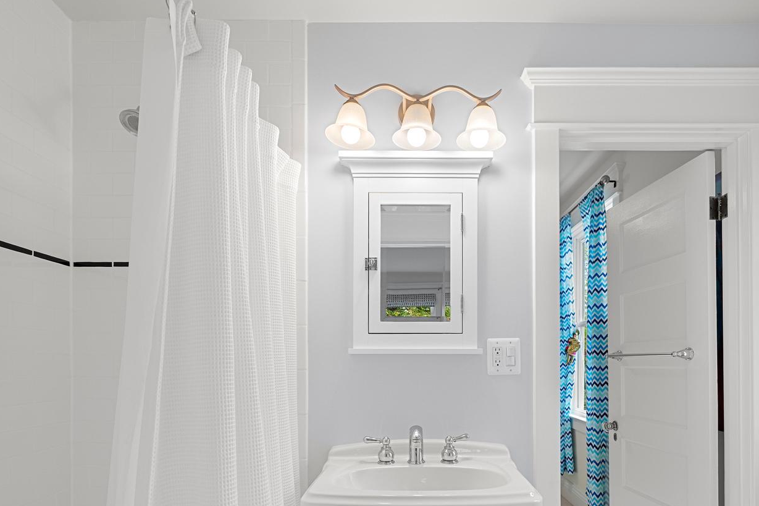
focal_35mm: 20
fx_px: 422
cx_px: 427
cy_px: 377
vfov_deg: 58.8
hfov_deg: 83.6
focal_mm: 12
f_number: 4.5
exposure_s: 1/40
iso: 800
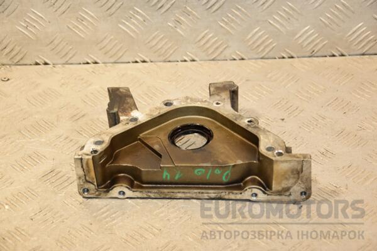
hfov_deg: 21.9
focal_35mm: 93
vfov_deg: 14.7
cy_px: 126
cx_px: 188
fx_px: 974
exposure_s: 1/200
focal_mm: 62
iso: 800
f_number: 5.3
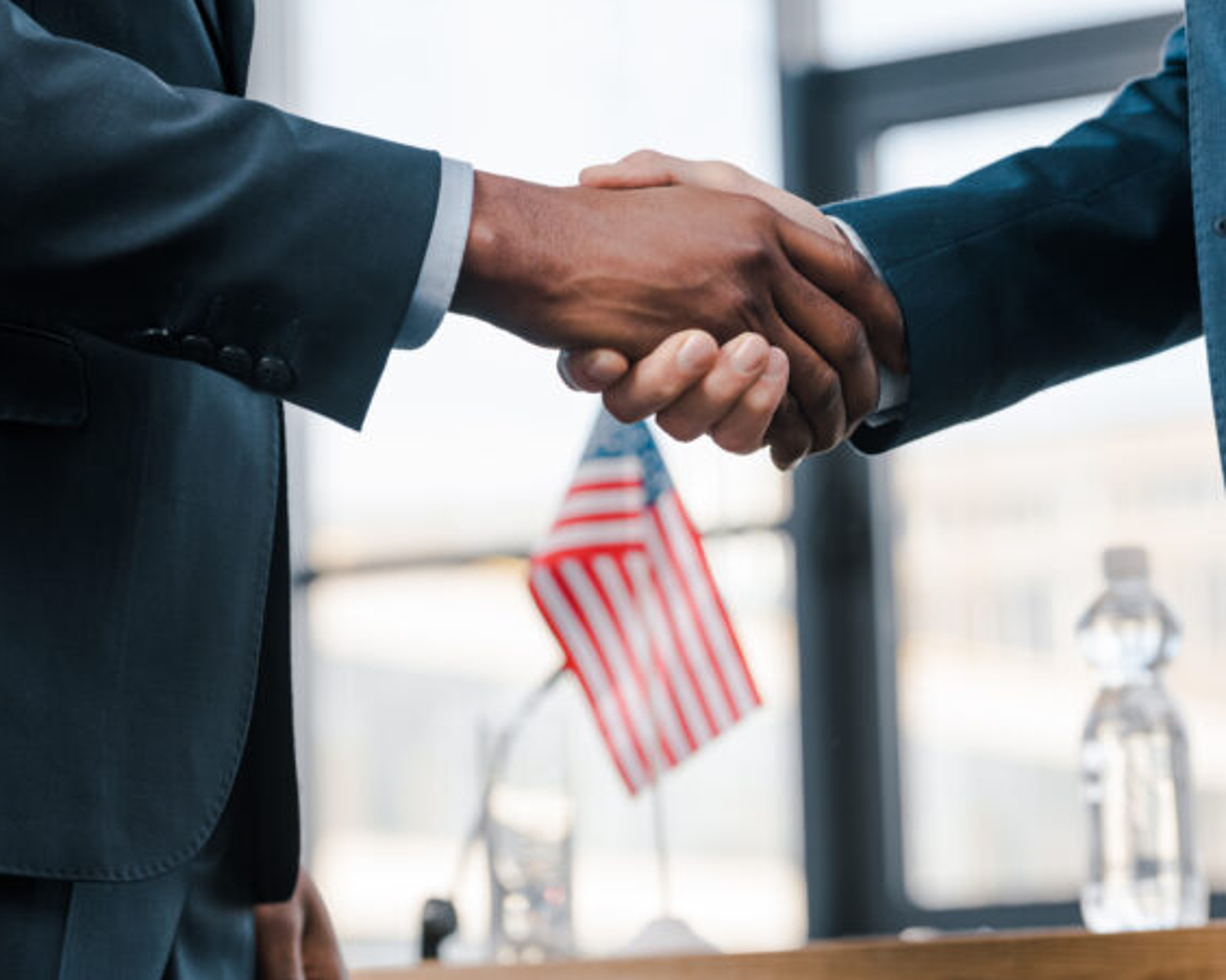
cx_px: 662
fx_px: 4317
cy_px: 489
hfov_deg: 16.2
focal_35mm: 119
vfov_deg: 13.0
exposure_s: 1/160
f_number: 4.5
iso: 200
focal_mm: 105
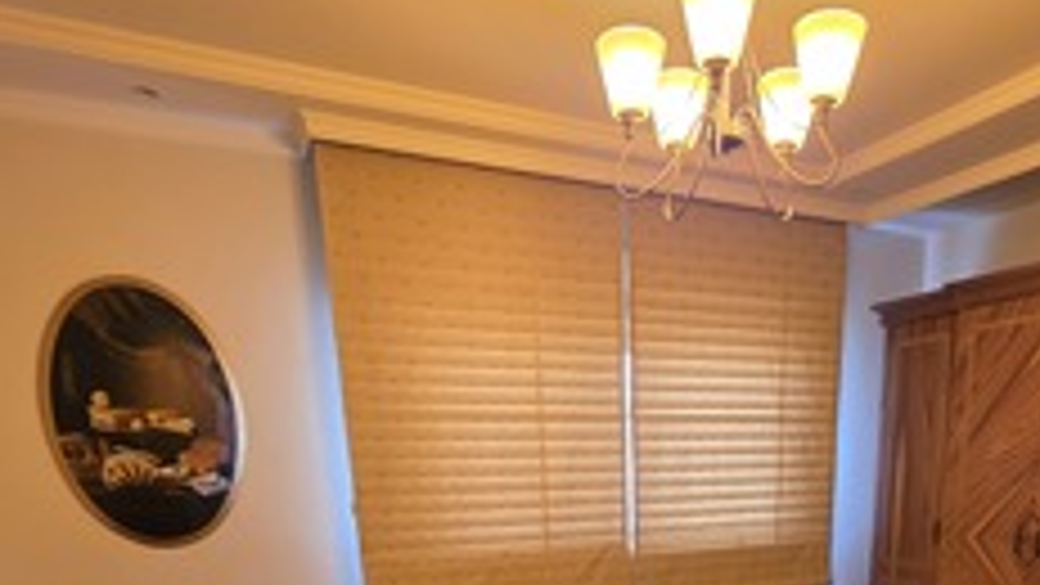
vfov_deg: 33.6
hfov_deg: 67.1
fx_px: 772
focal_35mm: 28
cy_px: 704
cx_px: 633
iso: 250
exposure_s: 1/50
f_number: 1.9
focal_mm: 2.2
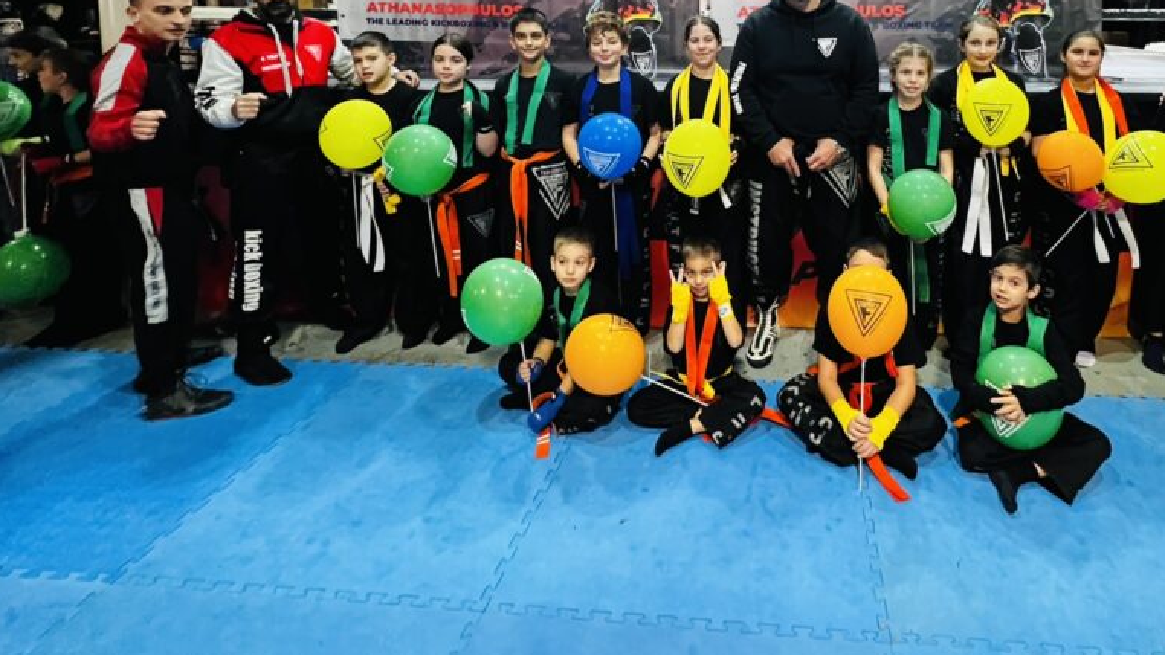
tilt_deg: -8.3
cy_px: 79
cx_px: 753
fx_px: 587
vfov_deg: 52.2
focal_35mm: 19
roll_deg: +0.0
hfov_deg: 87.1
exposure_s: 1/50
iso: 800
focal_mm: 1.57
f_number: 1.8
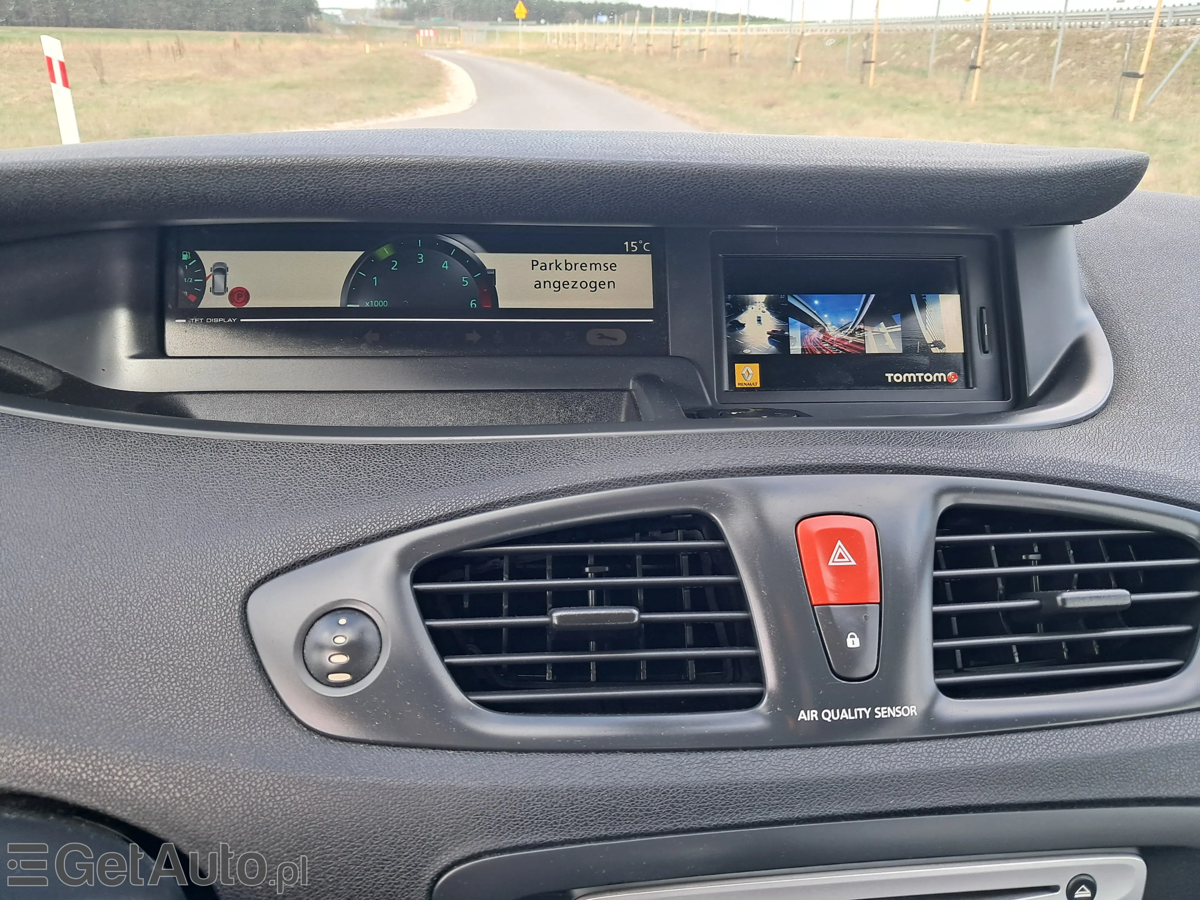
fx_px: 936
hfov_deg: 65.3
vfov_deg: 51.4
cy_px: 450
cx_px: 600
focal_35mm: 27
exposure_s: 1/100
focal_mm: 4
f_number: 1.8
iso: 50
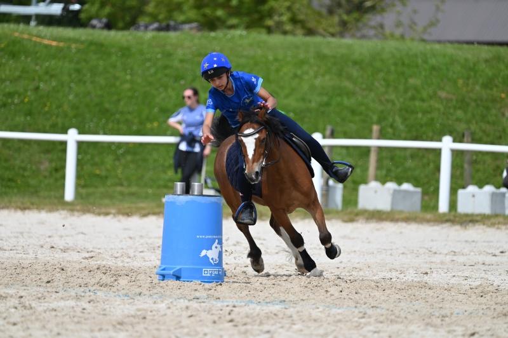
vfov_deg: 3.9
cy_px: 169
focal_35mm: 350
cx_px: 254
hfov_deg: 5.9
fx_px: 4935
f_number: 5.3
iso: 250
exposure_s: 1/1250
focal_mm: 350
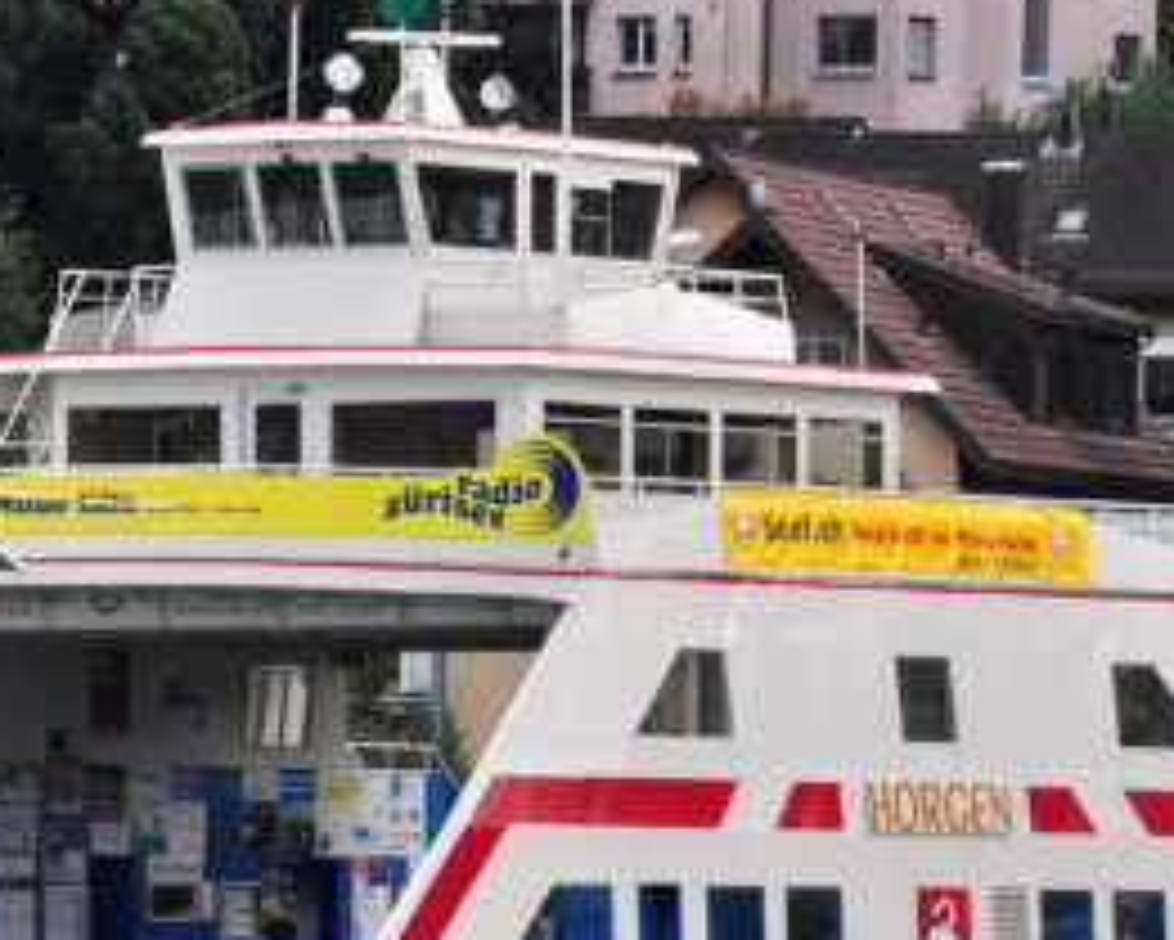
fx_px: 15099
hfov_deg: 4.4
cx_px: 189
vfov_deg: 3.6
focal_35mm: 434
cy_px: 612
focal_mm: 105
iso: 200
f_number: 8
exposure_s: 1/400
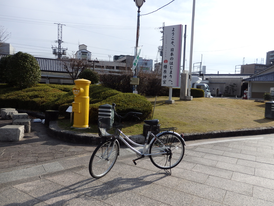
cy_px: 103
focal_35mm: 25
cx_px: 137
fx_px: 198
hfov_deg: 69.4
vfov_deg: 54.9
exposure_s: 1/250
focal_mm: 4.5
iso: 125
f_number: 8.7
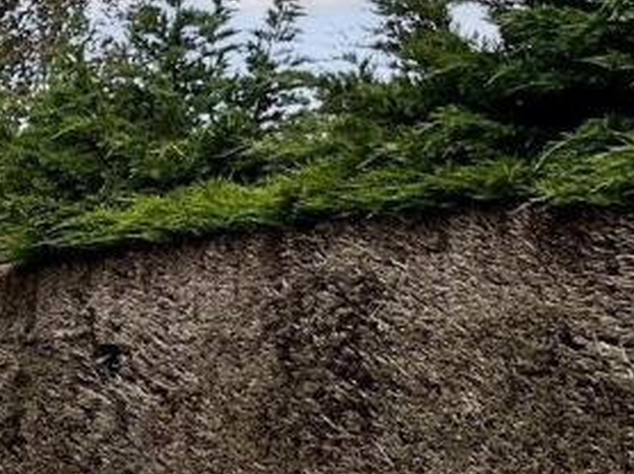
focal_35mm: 107
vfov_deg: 13.7
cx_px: -525
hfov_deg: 15.6
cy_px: 453
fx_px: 1958
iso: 25
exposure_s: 1/570
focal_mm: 3
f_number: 1.8
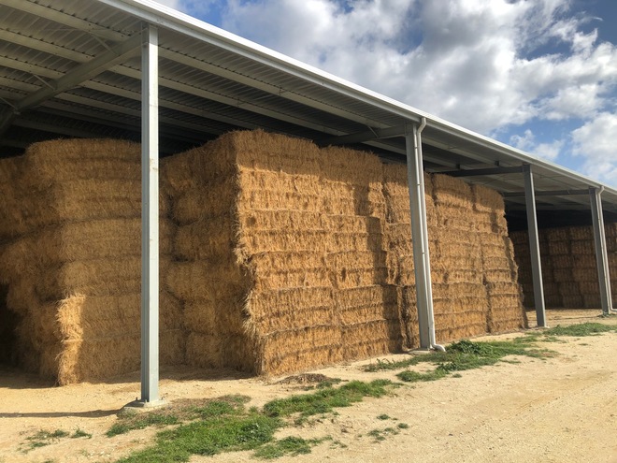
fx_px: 499
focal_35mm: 28
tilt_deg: +8.1
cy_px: 232
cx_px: 308
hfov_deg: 63.4
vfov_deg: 49.7
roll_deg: +1.2
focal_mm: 3.99
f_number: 1.8
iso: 20
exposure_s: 1/1919
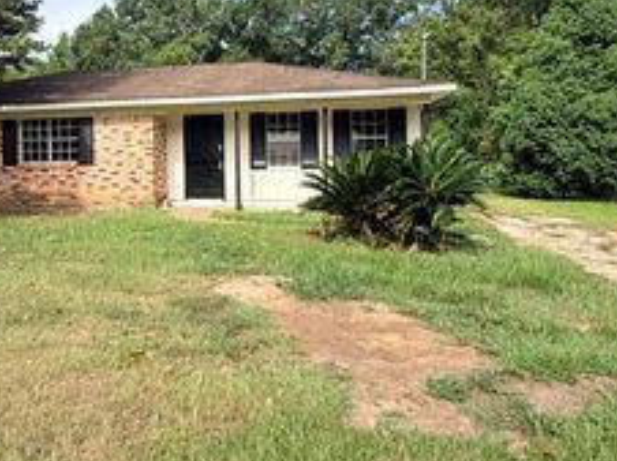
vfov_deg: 44.7
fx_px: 552
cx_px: 205
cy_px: 151
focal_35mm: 31
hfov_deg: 57.1
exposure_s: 1/770
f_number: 2.2
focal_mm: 2.22
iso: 40
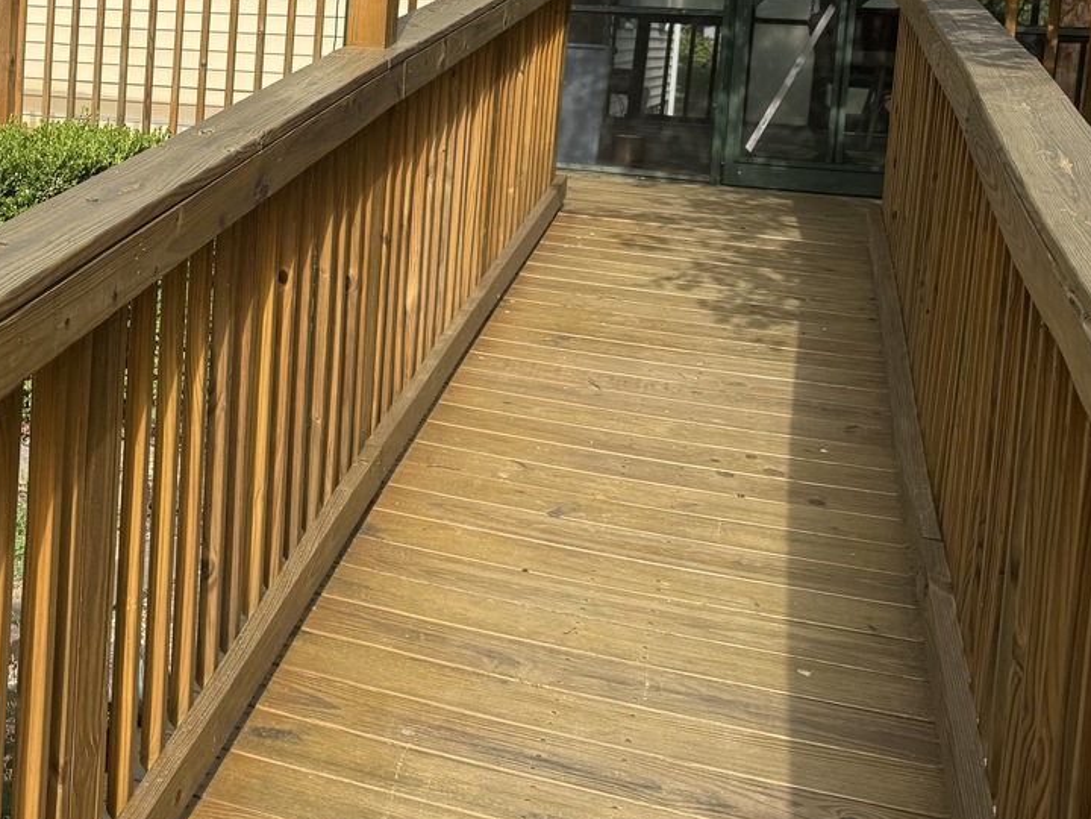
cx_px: 30
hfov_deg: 36.2
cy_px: 156
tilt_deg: -6.3
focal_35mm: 48
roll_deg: -3.5
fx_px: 1513
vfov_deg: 29.5
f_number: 1.78
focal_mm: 6.76
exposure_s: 1/2105
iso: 80
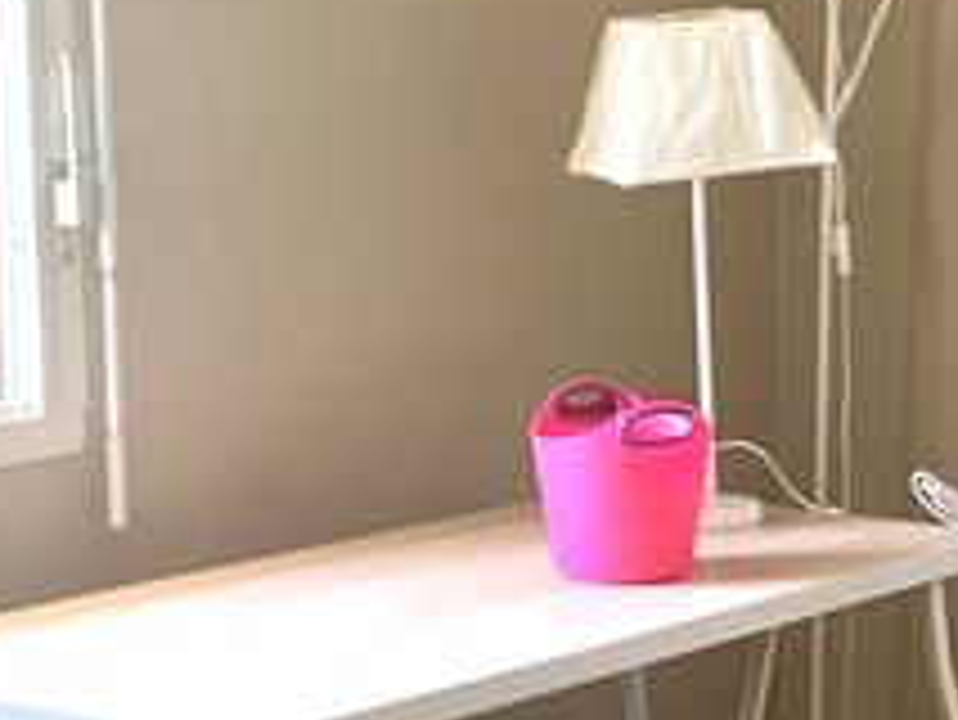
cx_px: 1070
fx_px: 3378
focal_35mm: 122
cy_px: 468
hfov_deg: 15.7
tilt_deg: -8.9
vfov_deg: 12.1
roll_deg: -0.1
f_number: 1.8
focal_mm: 4.25
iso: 125
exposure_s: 1/60
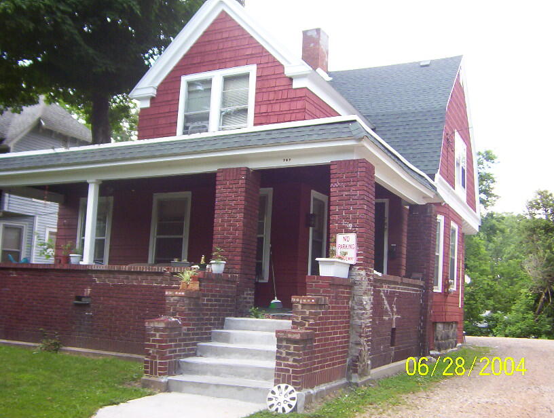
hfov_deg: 51.2
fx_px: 578
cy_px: 209
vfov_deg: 39.8
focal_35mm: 36
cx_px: 277
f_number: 2.76
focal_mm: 5.54
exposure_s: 1/247
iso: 100
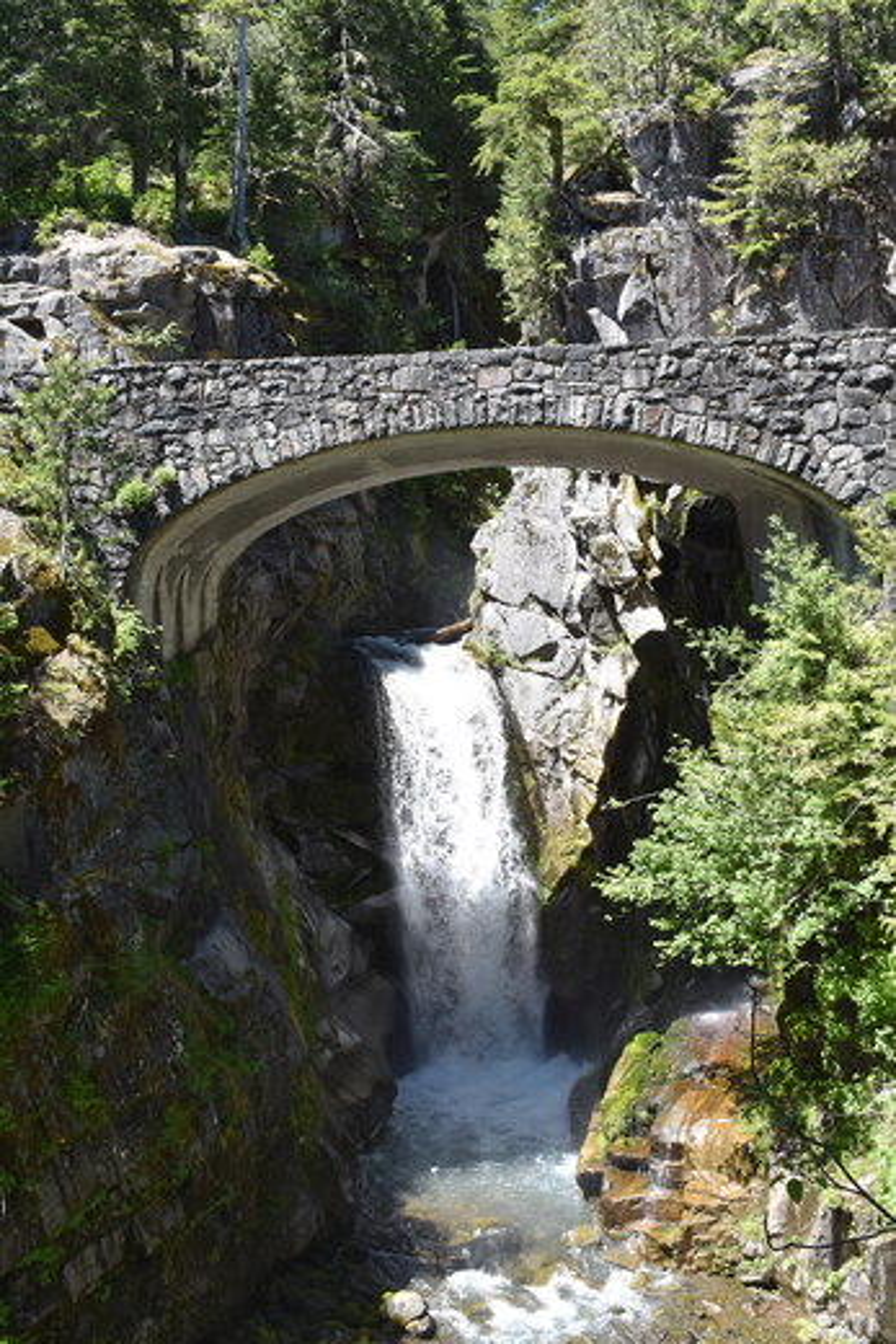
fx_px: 1455
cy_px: 672
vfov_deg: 49.5
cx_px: 448
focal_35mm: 39
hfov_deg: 34.2
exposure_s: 1/250
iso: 320
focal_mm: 26
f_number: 8
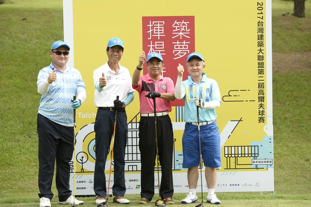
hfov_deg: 18.8
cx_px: 158
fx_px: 942
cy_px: 106
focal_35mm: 109
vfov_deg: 12.6
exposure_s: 1/800
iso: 250
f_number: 4
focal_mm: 105
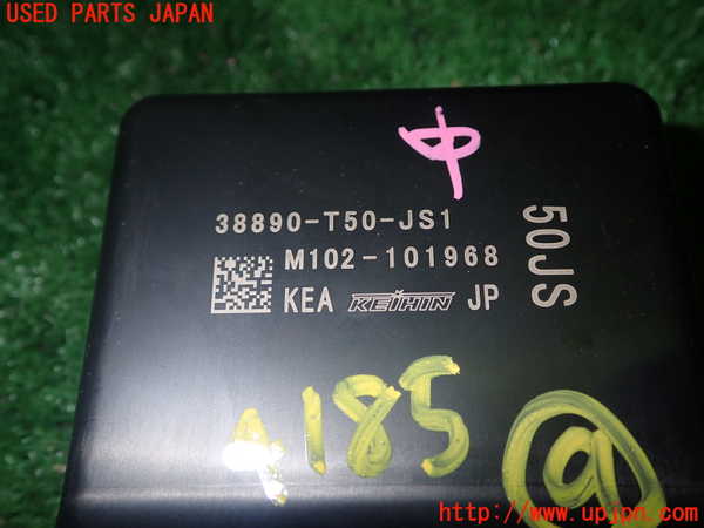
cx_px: 352
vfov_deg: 39.7
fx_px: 732
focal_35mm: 36
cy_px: 264
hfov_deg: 51.4
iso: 200
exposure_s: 1/40
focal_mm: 6.37
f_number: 7.1
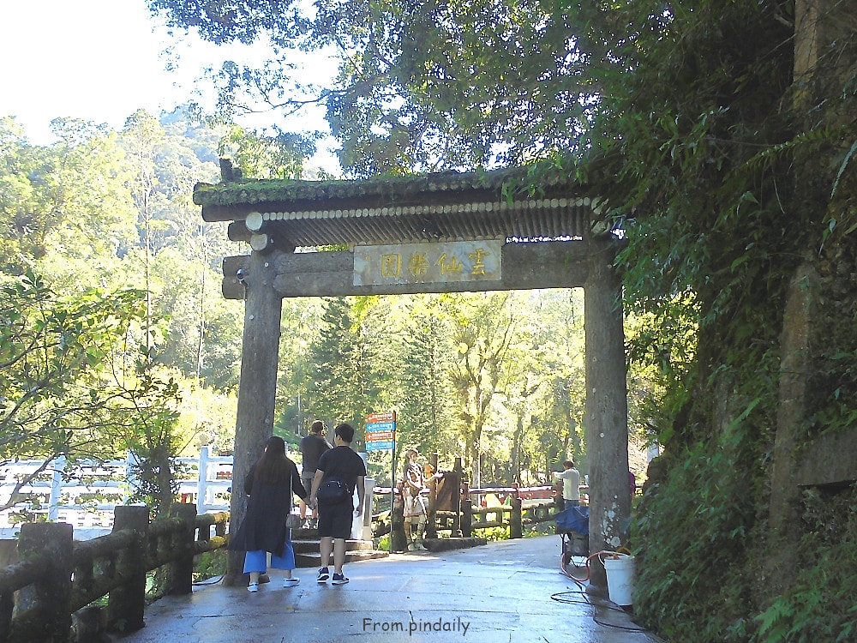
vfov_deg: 41.8
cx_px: 428
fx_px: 842
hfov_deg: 54.0
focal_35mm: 34
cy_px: 322
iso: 200
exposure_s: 1/30
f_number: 4
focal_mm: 6.1
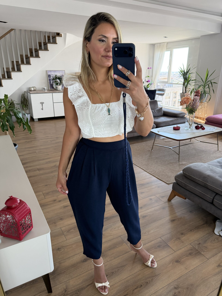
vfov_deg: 71.6
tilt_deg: -27.0
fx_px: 205
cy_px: 148
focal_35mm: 24
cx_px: 111
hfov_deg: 56.8
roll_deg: +0.2
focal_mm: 6.76
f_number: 1.78
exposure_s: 1/93
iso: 200
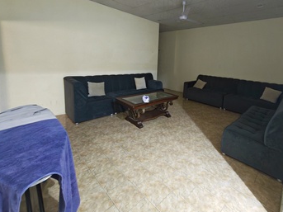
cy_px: 75
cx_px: 179
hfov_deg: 92.4
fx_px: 131
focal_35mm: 16
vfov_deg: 76.2
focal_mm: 1.82
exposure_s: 1/17
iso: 1600
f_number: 2
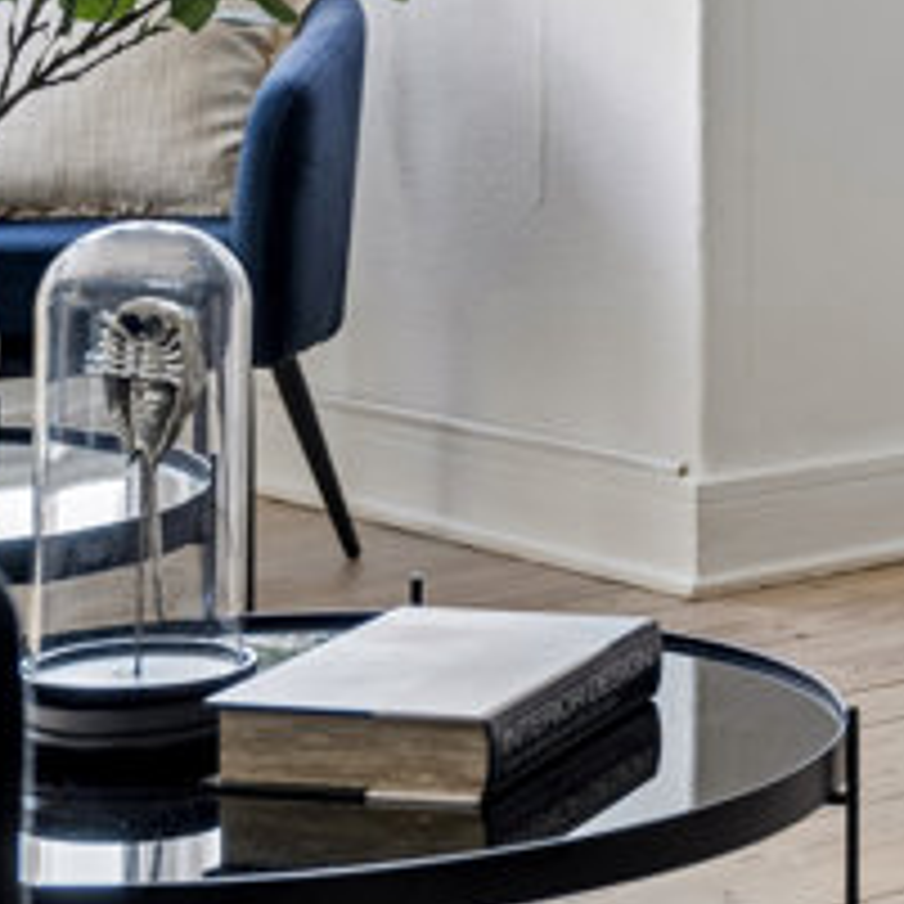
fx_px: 3900
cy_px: -187
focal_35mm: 132
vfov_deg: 12.9
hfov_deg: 12.5
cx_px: 1408
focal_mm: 39
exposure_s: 1/40
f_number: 4.5
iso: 160
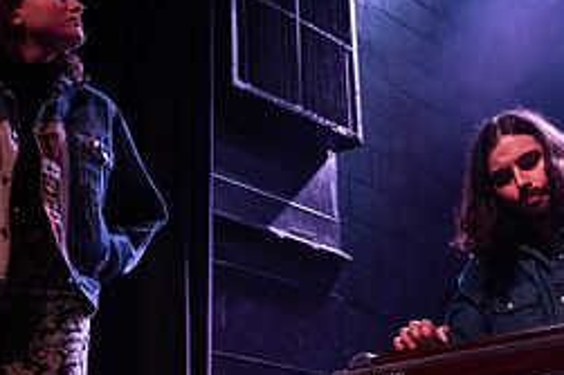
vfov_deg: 16.8
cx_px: 303
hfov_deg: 25.1
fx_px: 1268
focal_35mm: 81
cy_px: 246
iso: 2500
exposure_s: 1/100
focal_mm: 35
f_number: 3.2
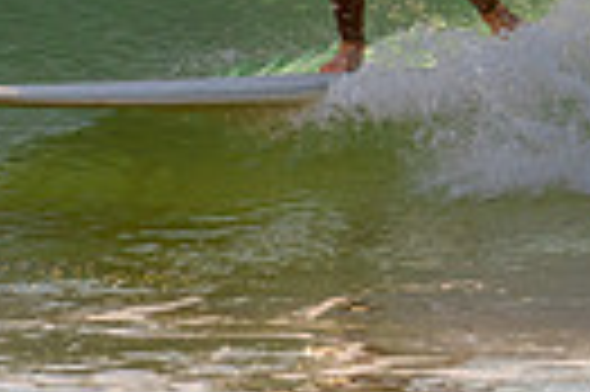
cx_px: 342
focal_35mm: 2332
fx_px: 38171
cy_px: -205
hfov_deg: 0.9
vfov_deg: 0.6
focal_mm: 500
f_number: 6.3
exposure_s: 1/400
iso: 64
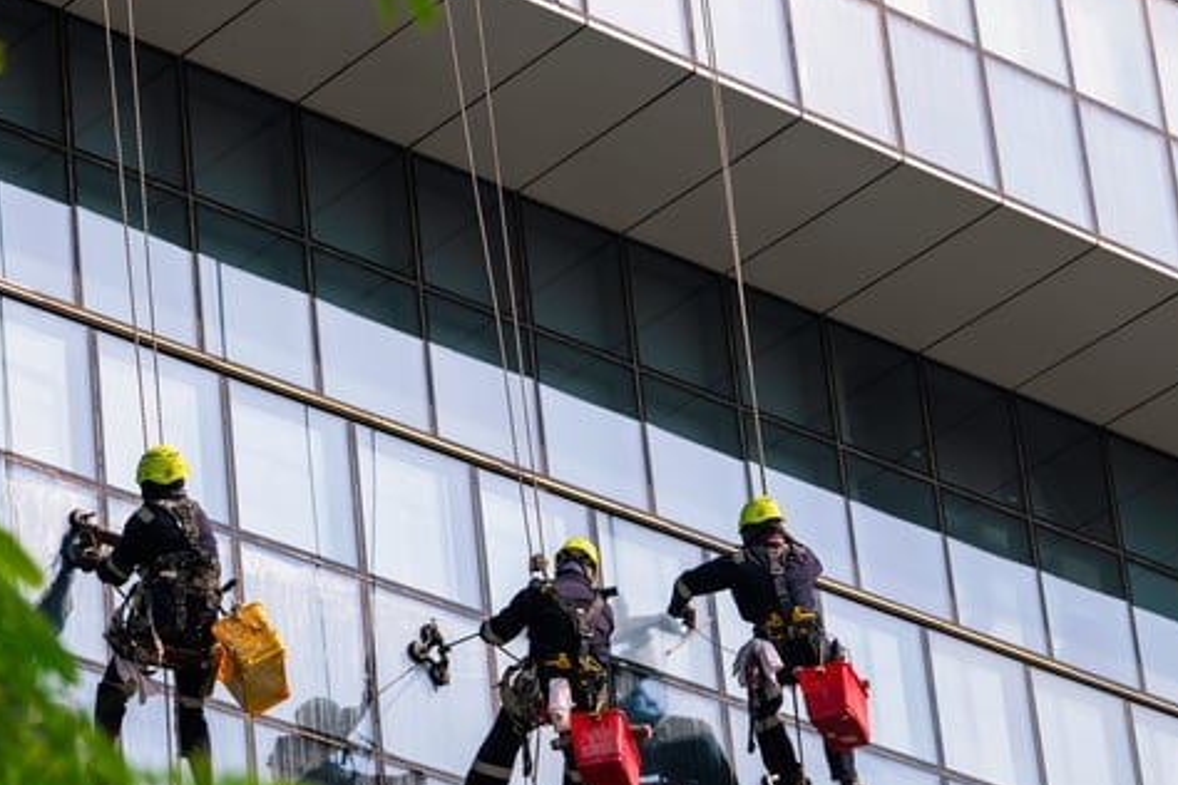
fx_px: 5562
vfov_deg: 8.1
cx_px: 539
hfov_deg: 12.1
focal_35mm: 170
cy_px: 563
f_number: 8
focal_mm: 105
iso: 250
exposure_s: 1/1000
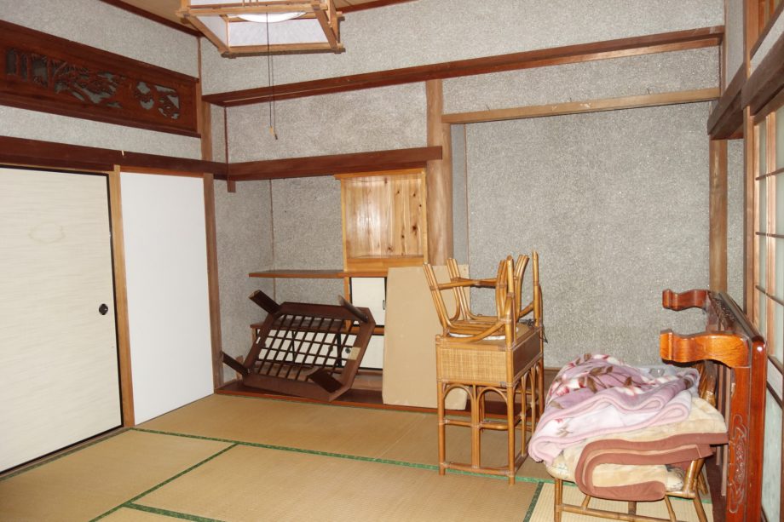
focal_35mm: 28
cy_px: 261
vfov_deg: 46.4
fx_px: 610
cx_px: 392
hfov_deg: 65.5
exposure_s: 1/30
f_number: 1.8
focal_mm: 10.4
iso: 400
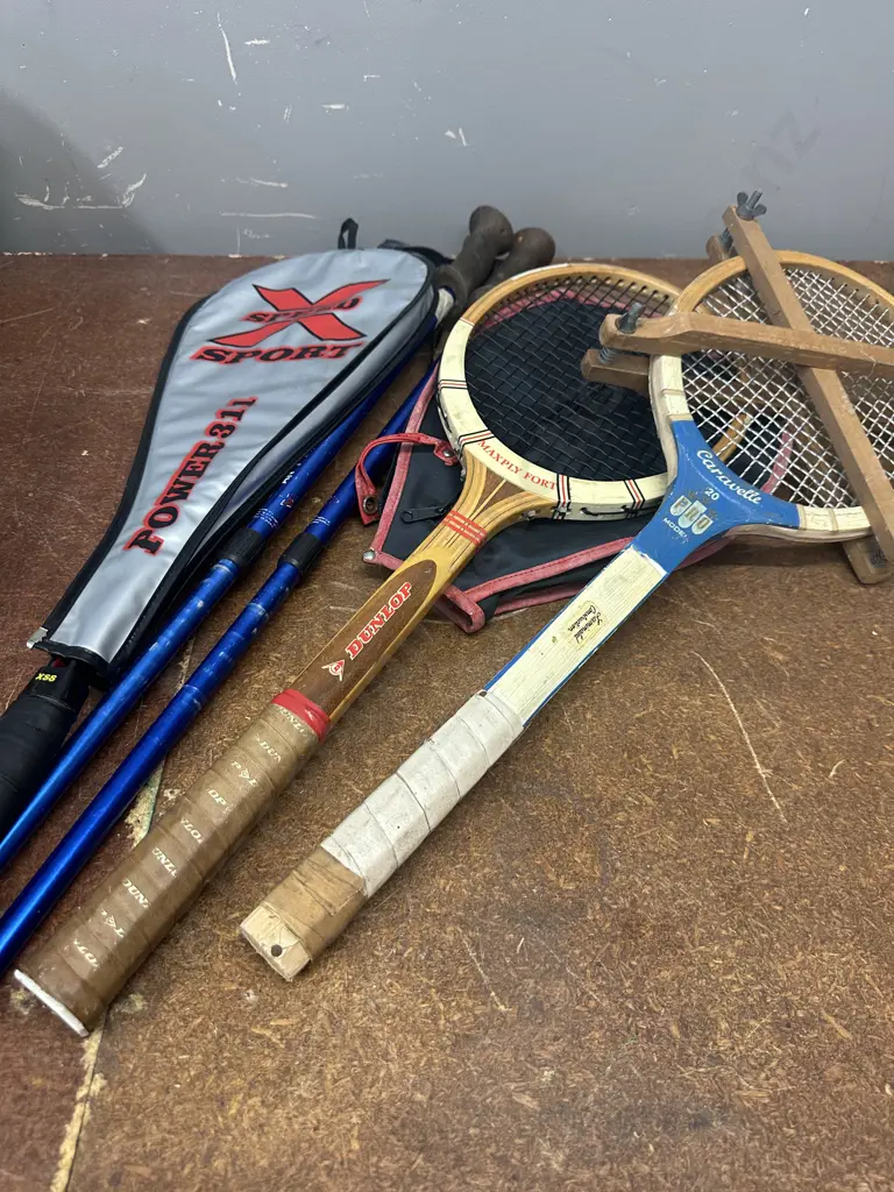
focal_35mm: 24
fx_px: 826
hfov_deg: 56.8
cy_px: 596
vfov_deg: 71.6
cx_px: 447
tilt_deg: -46.0
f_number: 1.78
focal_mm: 6.86
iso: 200
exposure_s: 1/50
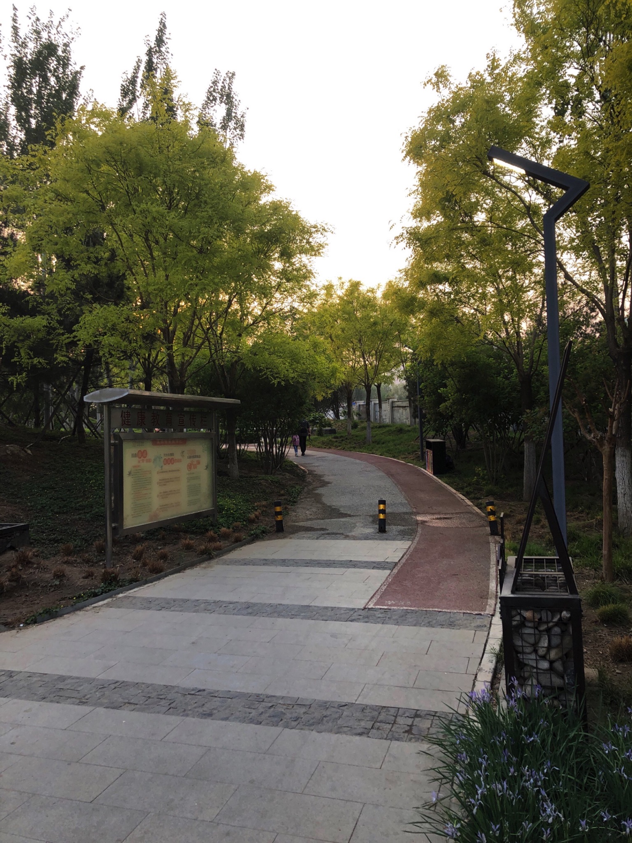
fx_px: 682
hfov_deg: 49.7
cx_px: 316
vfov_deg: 63.4
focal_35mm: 28
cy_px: 422
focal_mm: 3.99
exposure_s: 1/212
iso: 20
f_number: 1.8
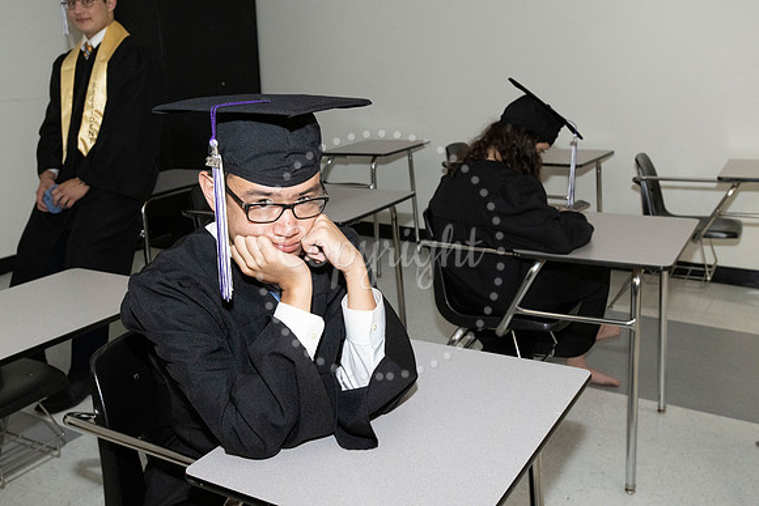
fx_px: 738
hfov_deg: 54.4
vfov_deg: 37.9
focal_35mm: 35
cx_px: 380
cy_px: 253
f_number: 8
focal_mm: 35
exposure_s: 1/200
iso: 6400
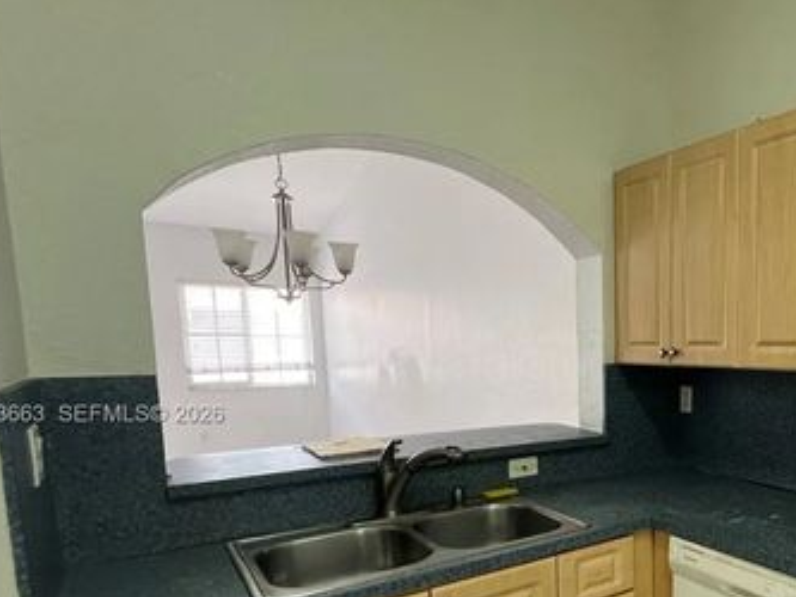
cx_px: 691
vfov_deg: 53.4
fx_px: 575
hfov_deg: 60.6
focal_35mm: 25
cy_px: 416
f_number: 1.8
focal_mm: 1.57
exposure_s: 1/60
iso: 160
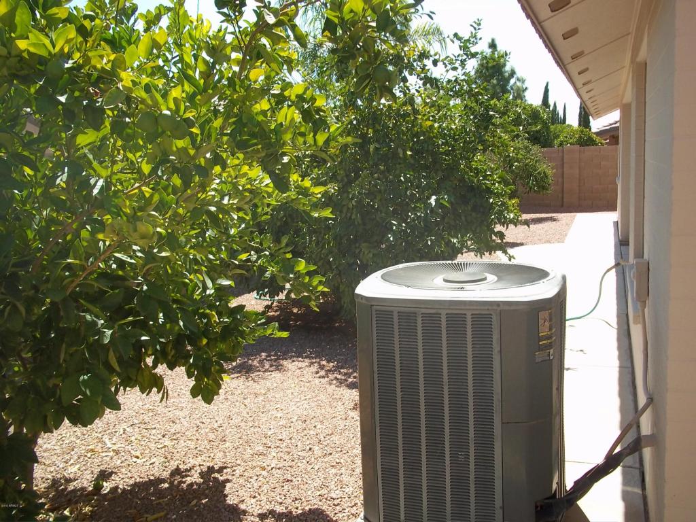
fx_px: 724
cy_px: 261
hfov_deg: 51.4
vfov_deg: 39.7
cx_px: 348
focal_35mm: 36
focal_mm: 6.5
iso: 80
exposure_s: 1/100
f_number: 8
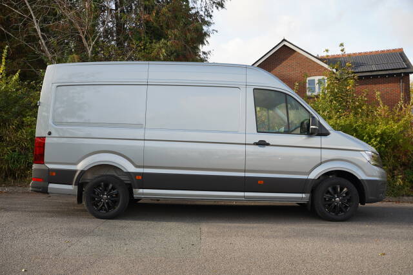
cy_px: 138
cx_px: 206
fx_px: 366
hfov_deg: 58.9
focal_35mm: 32
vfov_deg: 41.2
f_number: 5
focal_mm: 31.9
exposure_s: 1/100
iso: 100
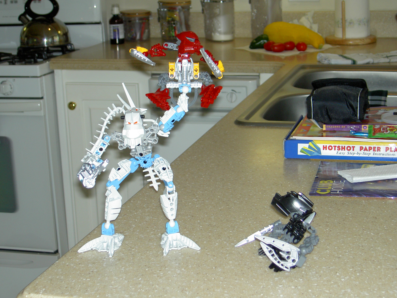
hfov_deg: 28.2
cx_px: 198
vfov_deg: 21.3
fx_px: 791
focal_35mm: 69
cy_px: 149
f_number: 3.7
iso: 100
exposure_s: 1/73
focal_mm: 14.2
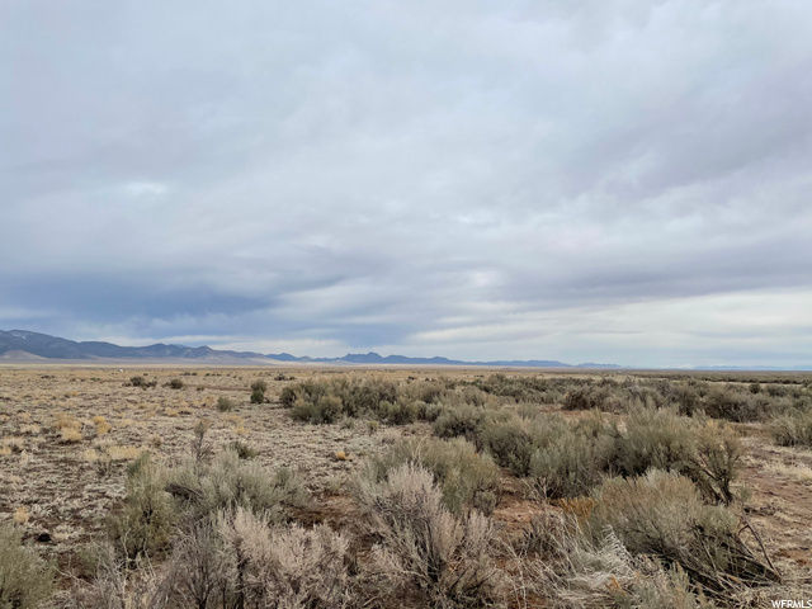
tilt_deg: +6.7
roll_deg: +0.5
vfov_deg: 53.1
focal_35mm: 26
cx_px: 406
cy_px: 304
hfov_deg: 67.3
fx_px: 610
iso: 32
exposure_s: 1/7299
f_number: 1.6
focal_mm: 4.2
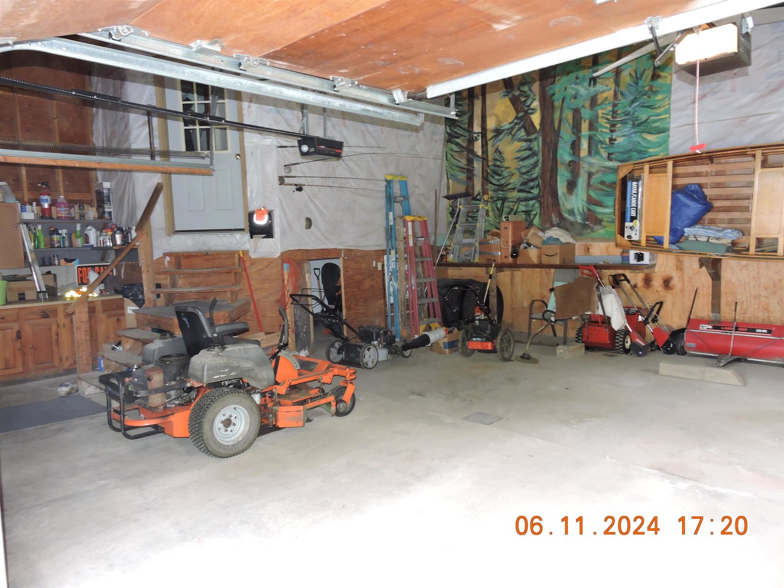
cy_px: 294
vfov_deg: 56.8
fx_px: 544
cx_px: 392
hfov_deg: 71.6
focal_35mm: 24
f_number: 3.3
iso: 400
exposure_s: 1/30
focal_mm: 4.3
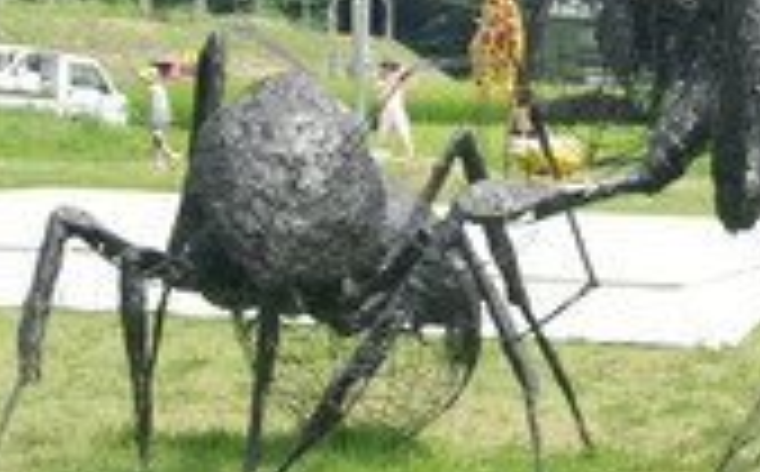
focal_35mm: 148
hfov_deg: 14.0
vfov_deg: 8.8
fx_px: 3060
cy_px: 106
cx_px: 702
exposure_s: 1/350
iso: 400
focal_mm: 34
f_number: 8
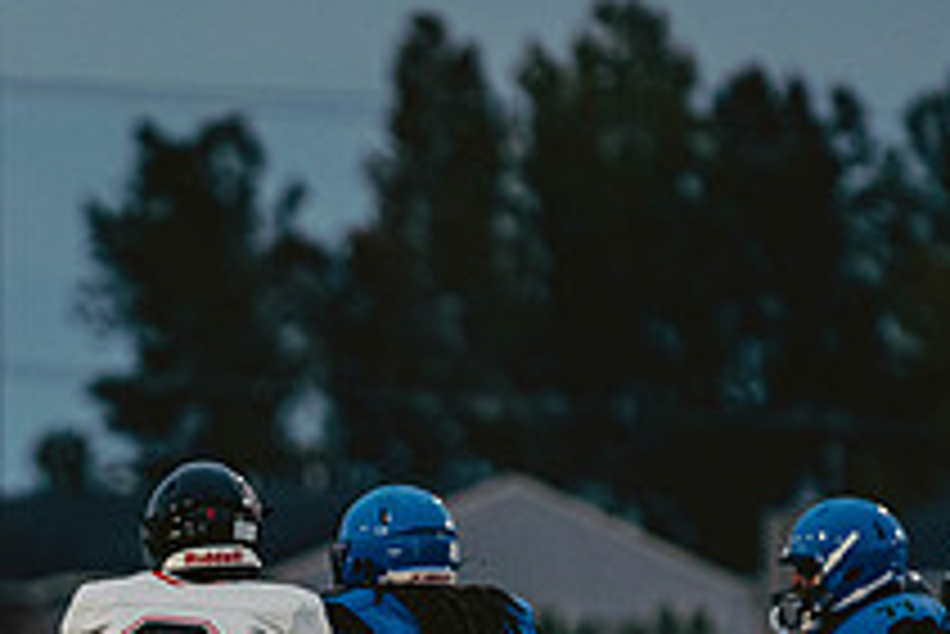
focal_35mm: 662
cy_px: 871
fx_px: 17481
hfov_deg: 3.1
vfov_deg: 2.1
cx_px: 142
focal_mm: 200
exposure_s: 1/1250
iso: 2000
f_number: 2.8
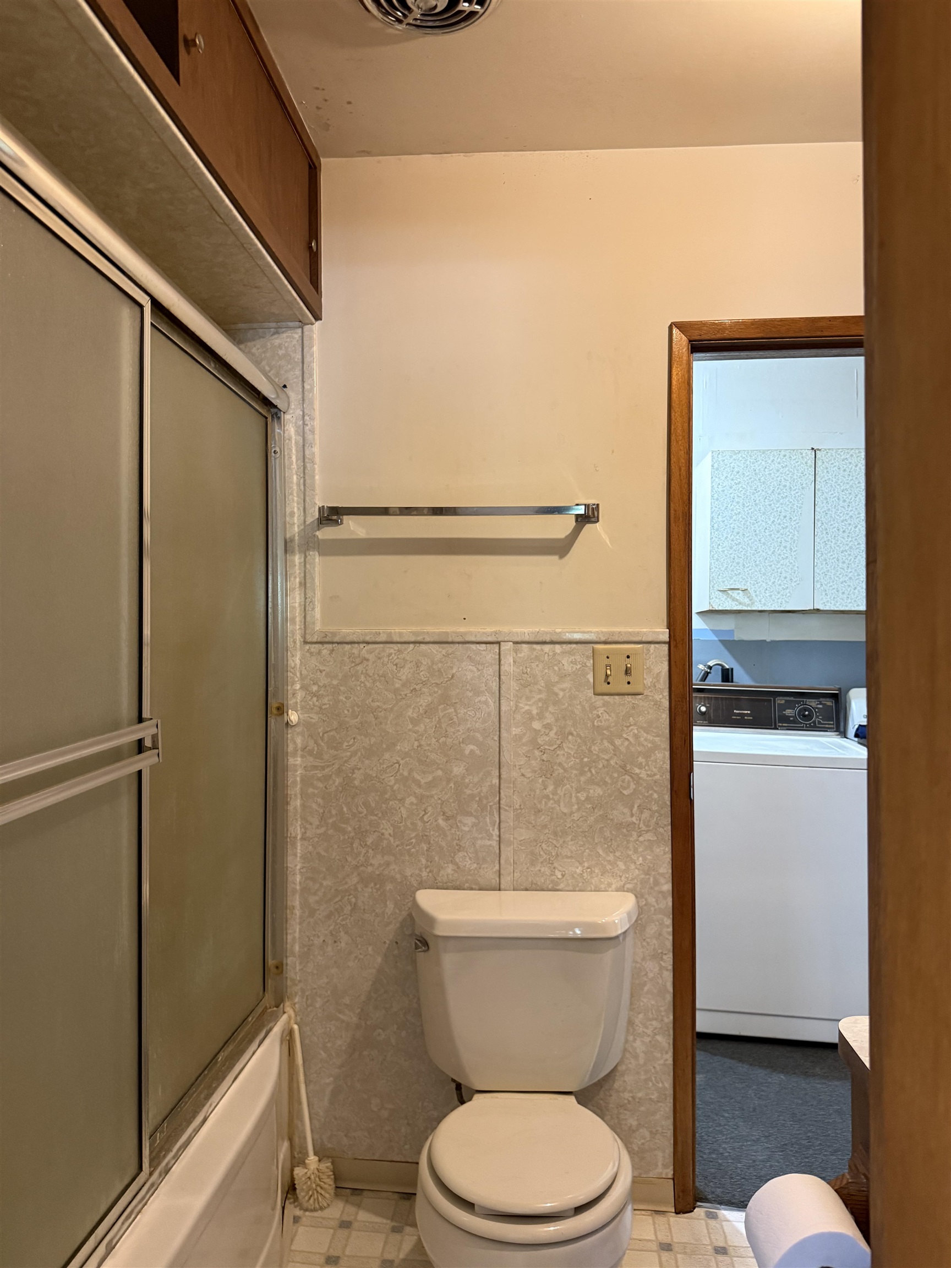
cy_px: 634
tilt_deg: +0.8
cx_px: 476
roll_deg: +0.7
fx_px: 879
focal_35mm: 24
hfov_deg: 56.8
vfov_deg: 71.6
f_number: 1.78
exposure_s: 1/60
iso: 500
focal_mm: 6.76
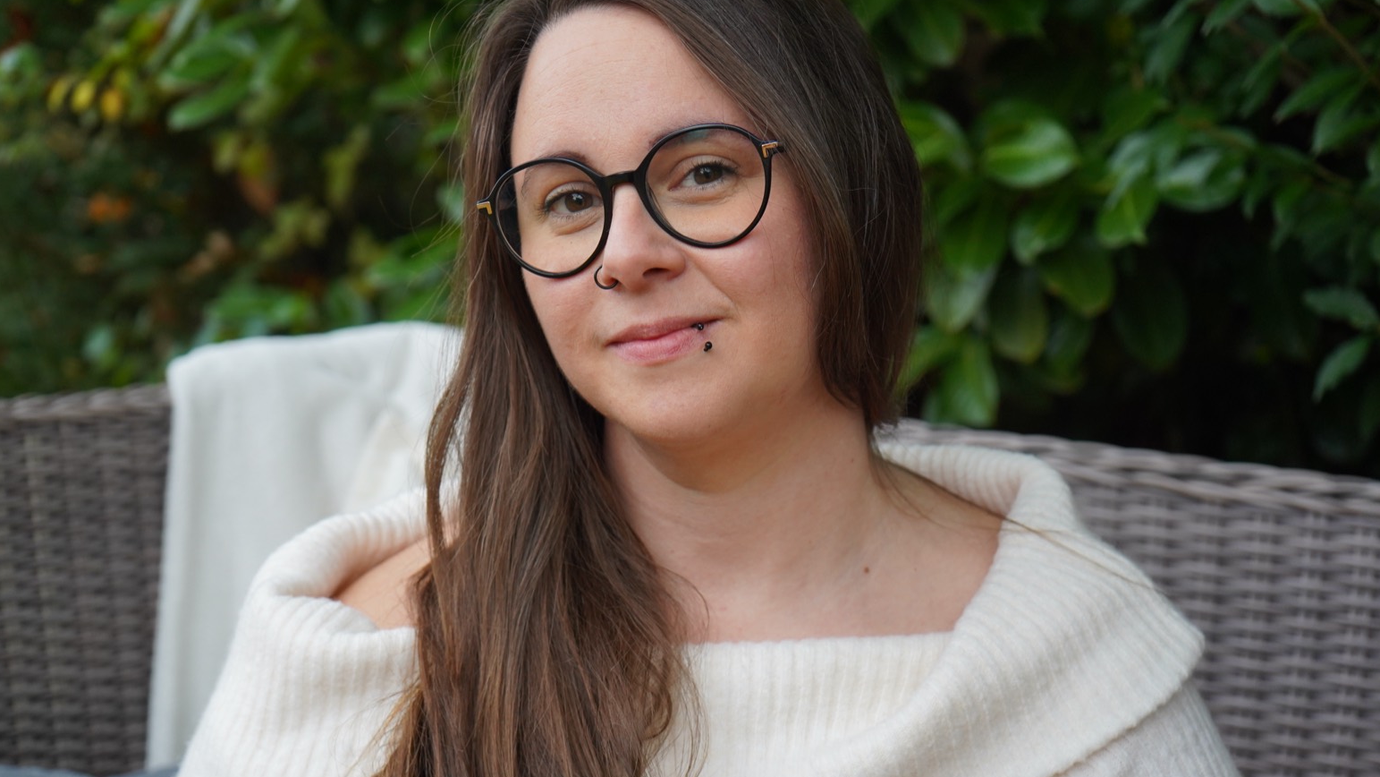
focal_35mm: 63
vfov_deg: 19.1
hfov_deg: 33.3
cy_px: 415
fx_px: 2305
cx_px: 667
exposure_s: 1/160
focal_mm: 58
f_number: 5
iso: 1000
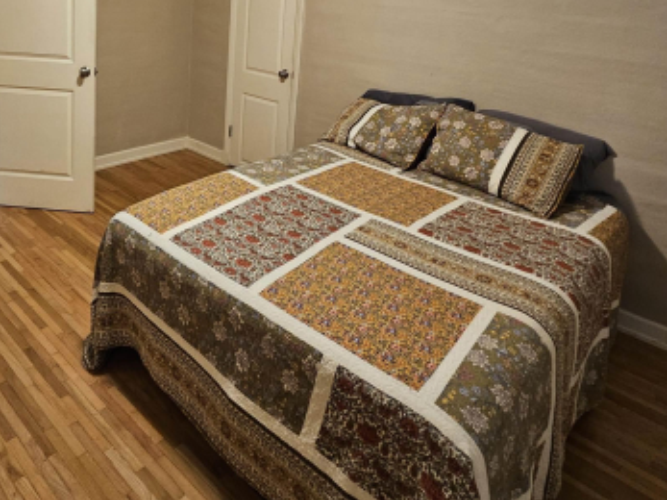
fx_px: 482
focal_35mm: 25
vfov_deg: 50.2
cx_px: 214
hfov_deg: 67.2
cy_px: 73
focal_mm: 2.2
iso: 400
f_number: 2.2
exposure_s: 1/30
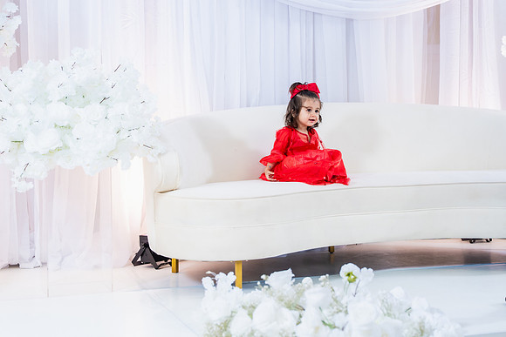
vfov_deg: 19.5
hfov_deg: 28.8
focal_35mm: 70
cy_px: 168
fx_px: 984
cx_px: 253
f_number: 2.8
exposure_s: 1/160
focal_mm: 70
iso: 640
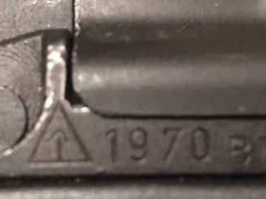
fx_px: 446
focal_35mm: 58
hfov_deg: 33.1
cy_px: 37
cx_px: 102
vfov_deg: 24.8
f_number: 2.2
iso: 1000
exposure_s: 1/15
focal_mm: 4.15
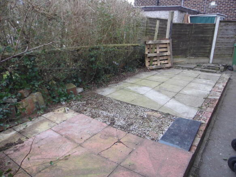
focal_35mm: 25
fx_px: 170
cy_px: 88
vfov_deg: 54.9
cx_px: 118
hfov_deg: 69.4
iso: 100
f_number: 3
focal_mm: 4.5
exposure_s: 1/100
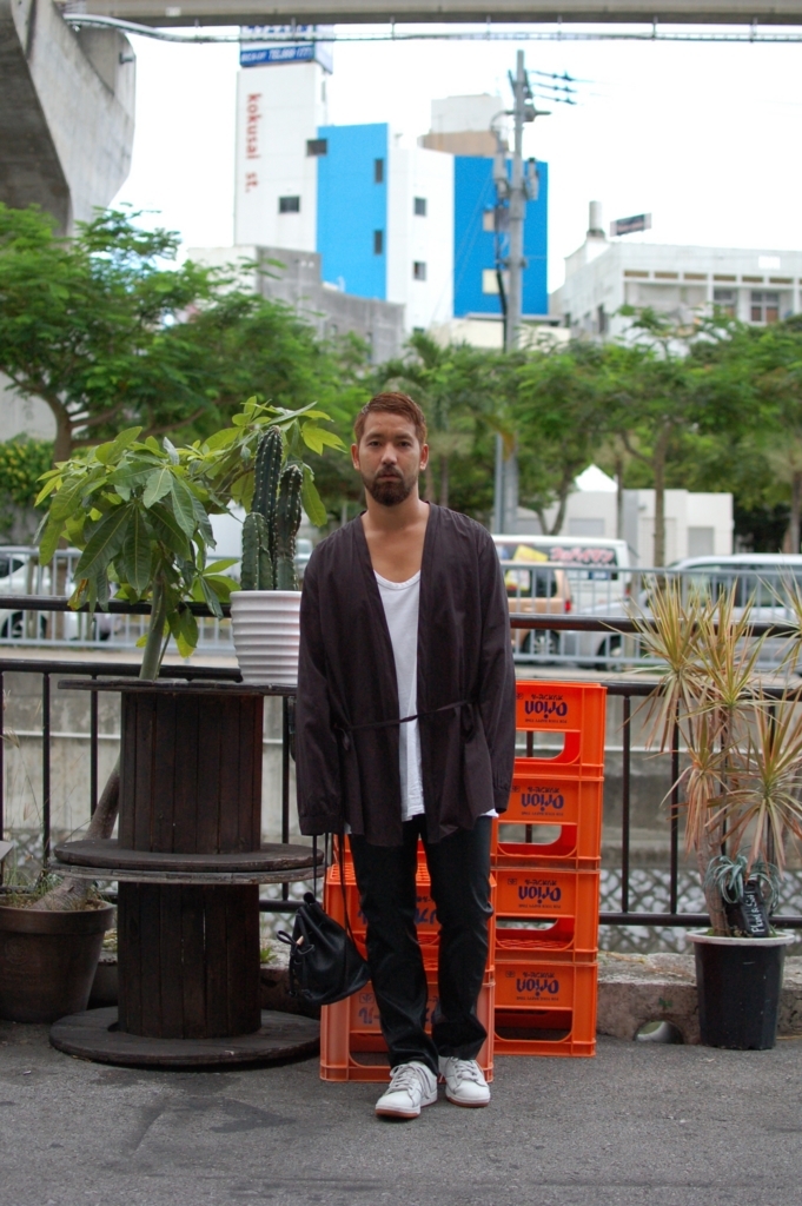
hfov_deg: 25.7
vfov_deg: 37.9
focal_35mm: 52
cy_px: 603
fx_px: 1757
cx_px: 401
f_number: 2.5
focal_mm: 35
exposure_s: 1/4000
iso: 800
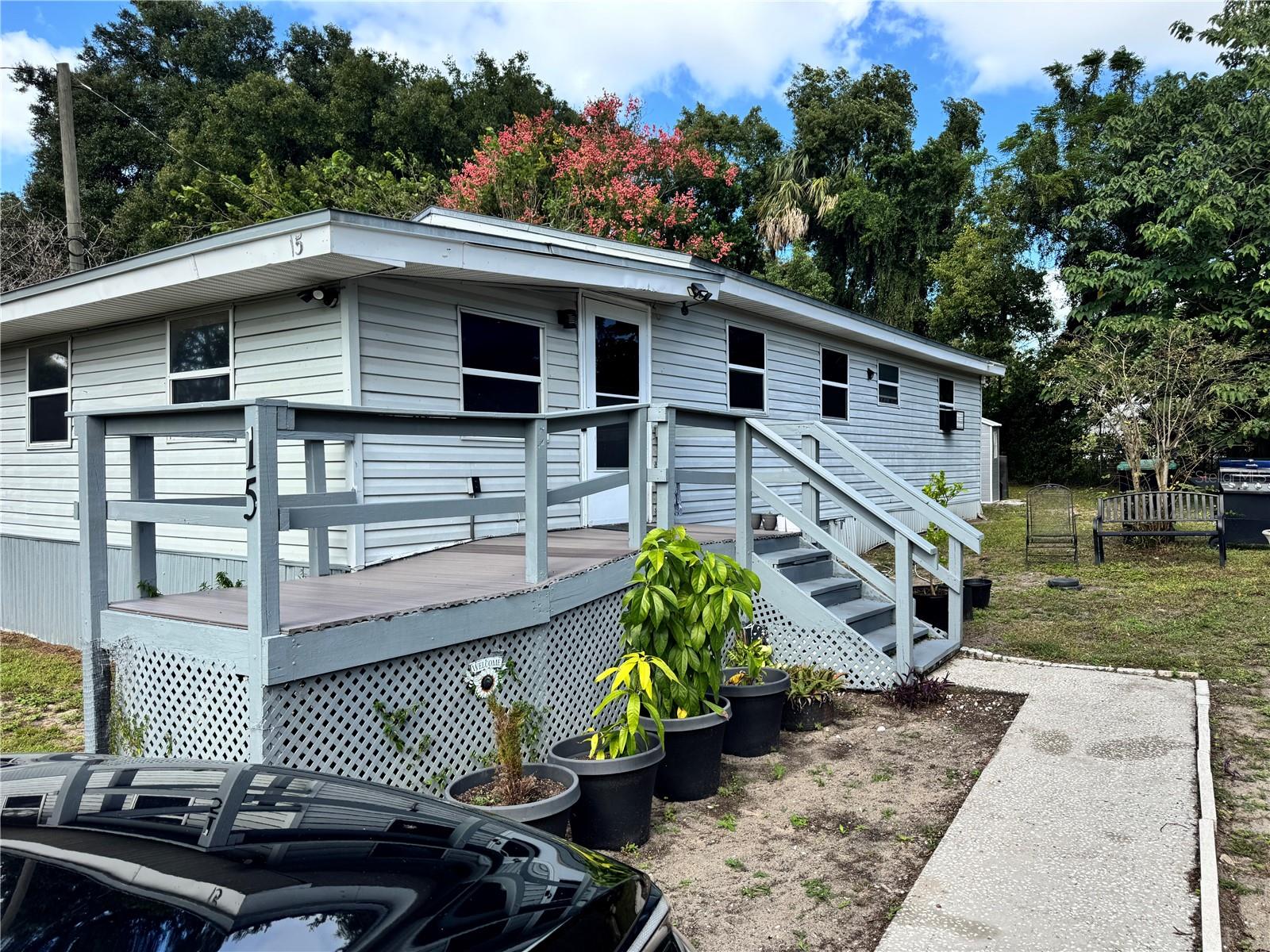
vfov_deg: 56.8
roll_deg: +0.5
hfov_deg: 71.6
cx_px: 635
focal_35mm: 24
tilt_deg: -0.6
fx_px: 881
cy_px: 476
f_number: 1.78
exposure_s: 1/1366
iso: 80
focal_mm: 6.76
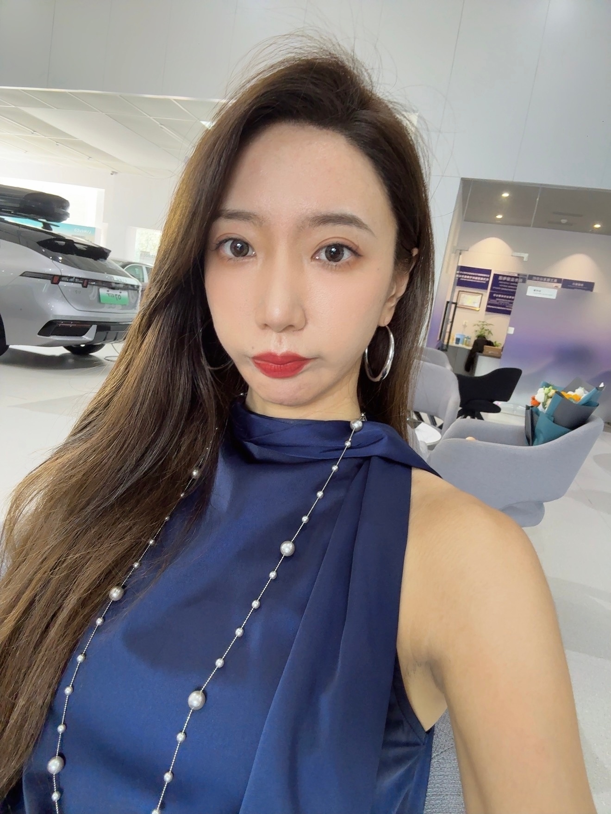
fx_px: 541
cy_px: 407
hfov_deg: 58.9
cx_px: 306
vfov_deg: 73.9
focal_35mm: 23
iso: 125
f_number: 1.9
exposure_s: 1/60
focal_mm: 2.69
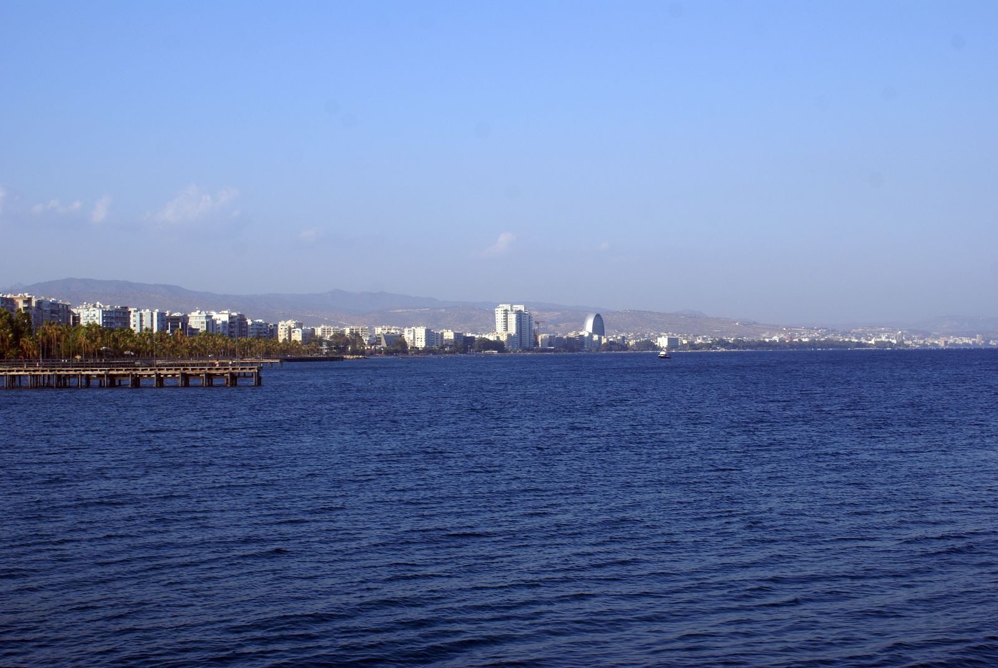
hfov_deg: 37.8
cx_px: 499
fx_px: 1457
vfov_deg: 25.8
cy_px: 334
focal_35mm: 52
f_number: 10
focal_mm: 35
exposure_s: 1/160
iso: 100
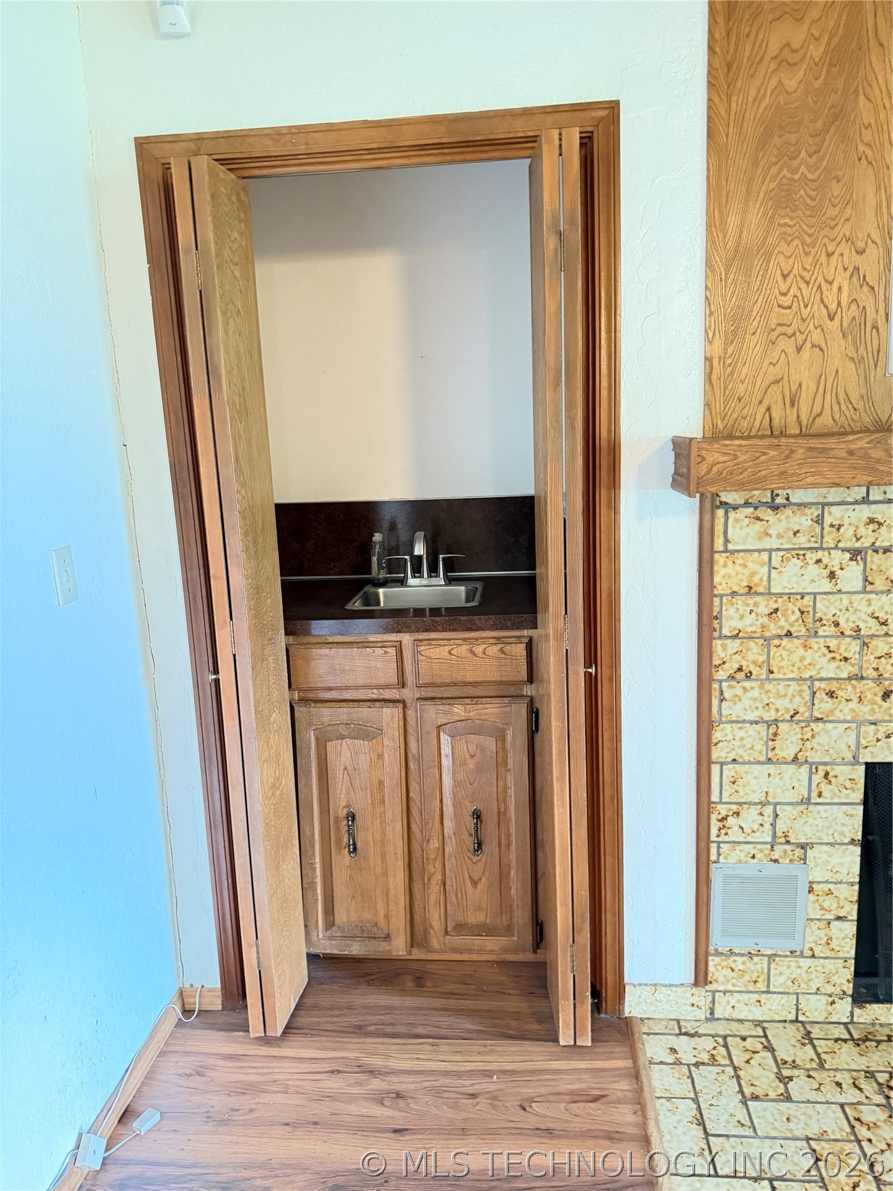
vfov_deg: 71.6
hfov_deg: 56.8
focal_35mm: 24
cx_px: 446
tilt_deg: -10.5
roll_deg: +2.8
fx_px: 826
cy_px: 596
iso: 1600
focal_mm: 6.76
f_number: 1.78
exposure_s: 1/30
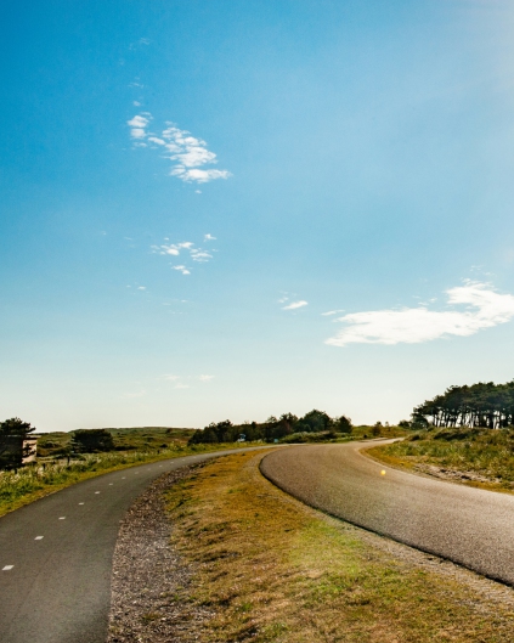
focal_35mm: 44
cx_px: 467
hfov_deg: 32.4
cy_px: 322
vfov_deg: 42.0
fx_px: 837
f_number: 20
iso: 100
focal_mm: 31
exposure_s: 1/500
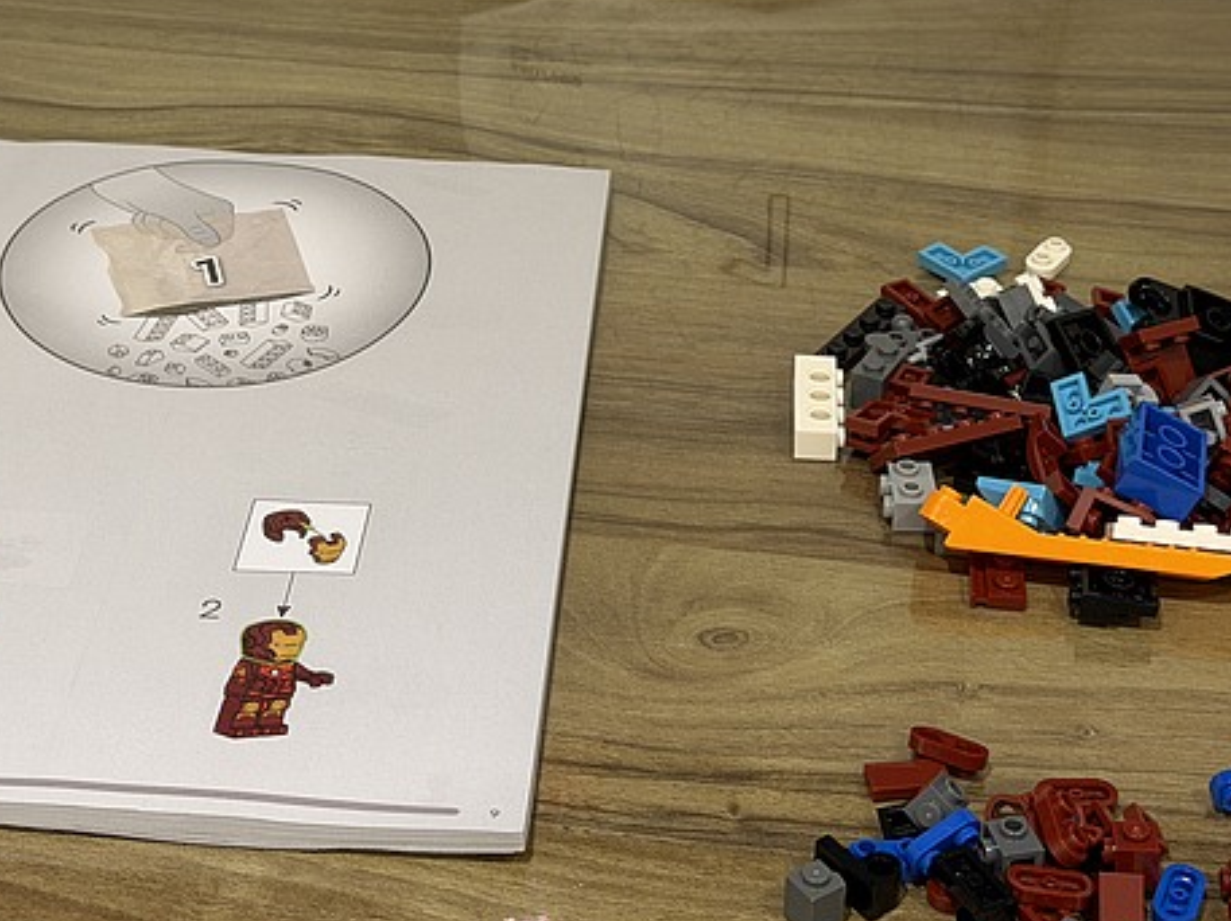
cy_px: 187
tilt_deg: -29.7
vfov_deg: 17.8
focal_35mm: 82
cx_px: 450
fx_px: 2914
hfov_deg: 23.8
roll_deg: +1.0
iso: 250
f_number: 1.78
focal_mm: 6.76
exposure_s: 1/60
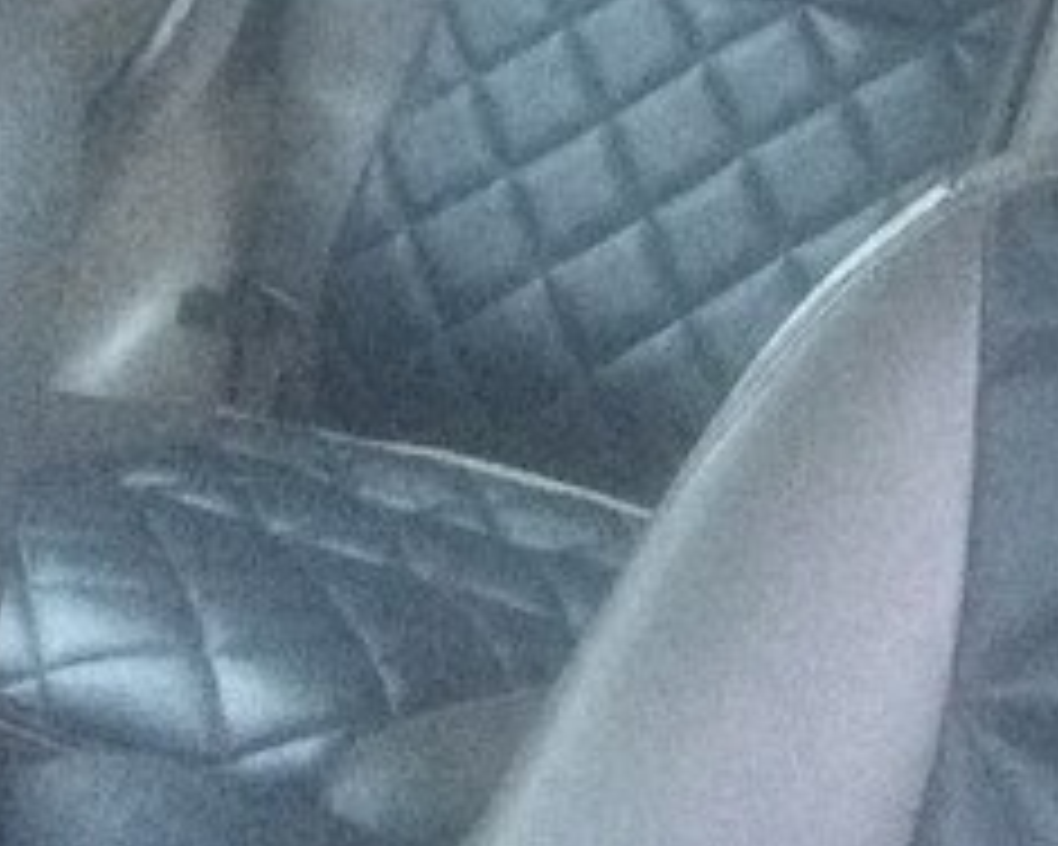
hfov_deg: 21.1
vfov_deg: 17.3
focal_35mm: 85
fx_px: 2662
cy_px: -151
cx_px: 1220
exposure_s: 1/17
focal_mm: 2.15
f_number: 2.4
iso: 640
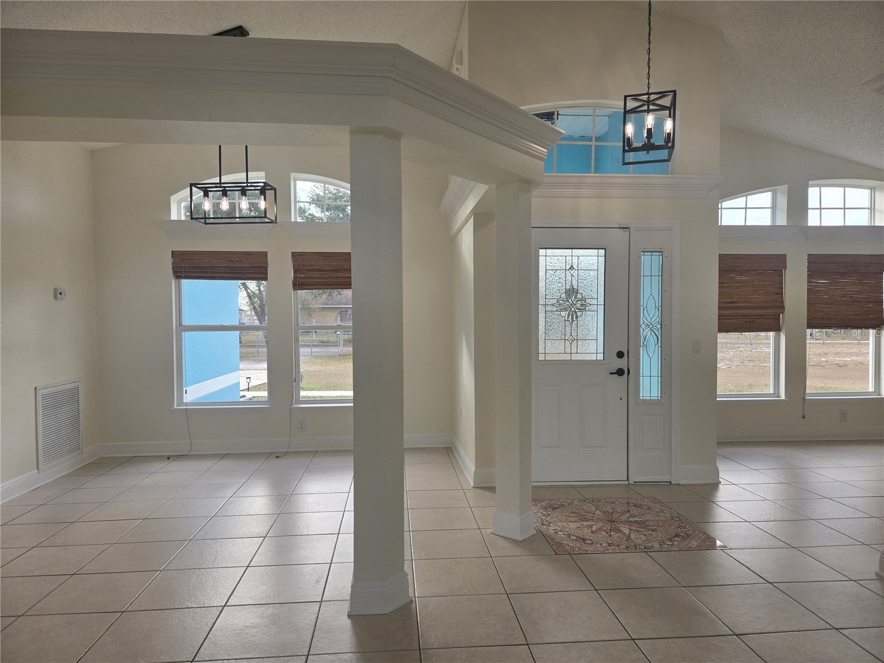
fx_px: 587
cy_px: 332
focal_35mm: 23
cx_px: 442
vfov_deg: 58.9
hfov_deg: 73.9
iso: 25
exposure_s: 1/150
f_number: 1.8
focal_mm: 5.4
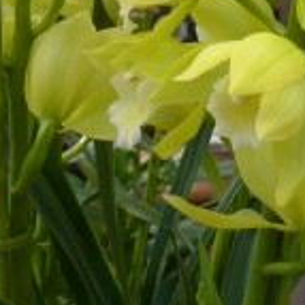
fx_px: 987
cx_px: 130
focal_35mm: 99
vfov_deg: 17.1
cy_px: -5
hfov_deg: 17.6
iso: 200
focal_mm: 6.3
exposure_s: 1/40
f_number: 2.2
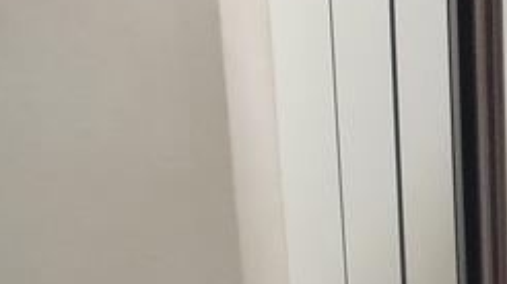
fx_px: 1652
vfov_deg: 9.2
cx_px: 750
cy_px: 575
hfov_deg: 16.0
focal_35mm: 123
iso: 320
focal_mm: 4.3
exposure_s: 1/30
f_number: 2.4
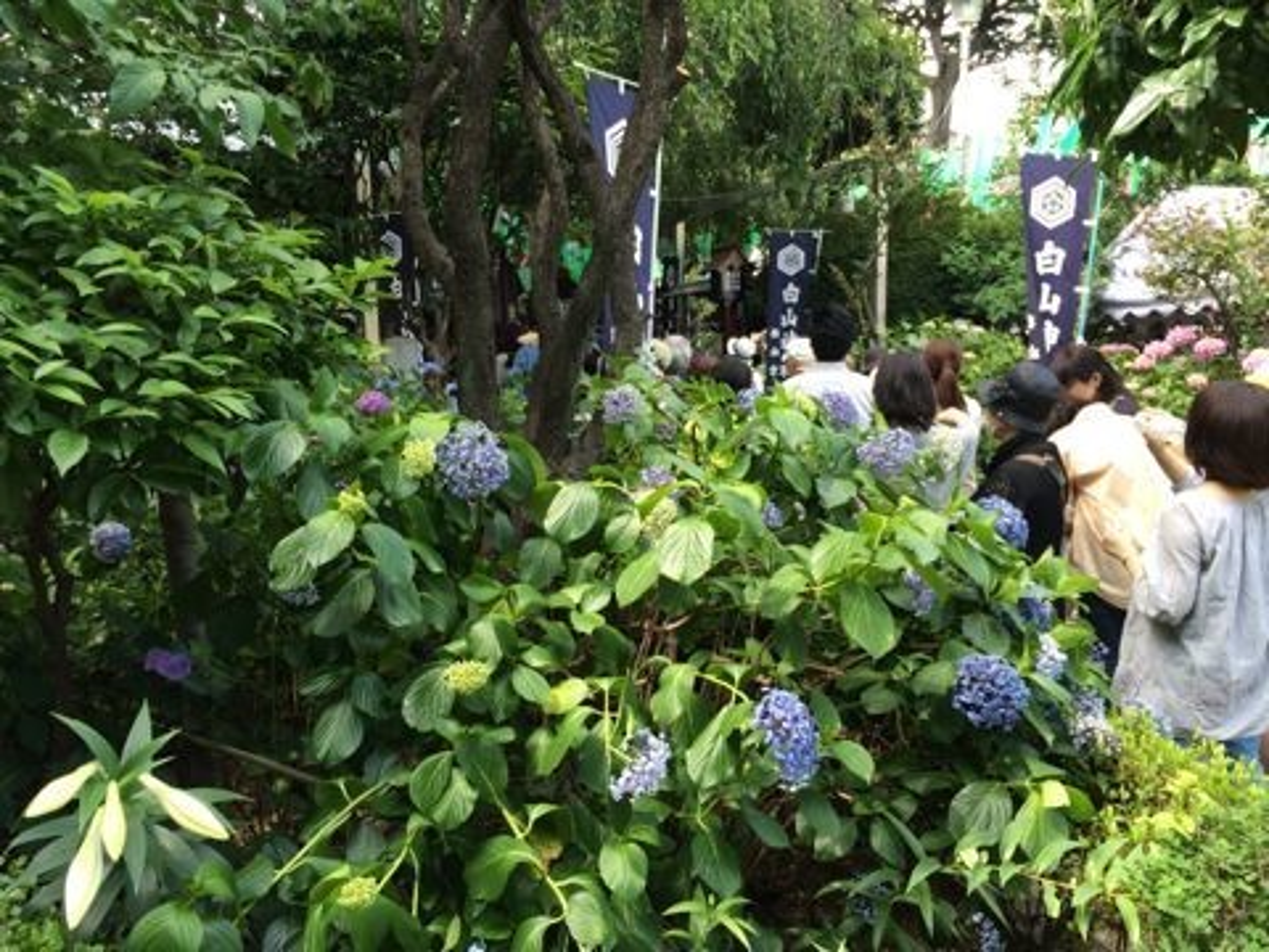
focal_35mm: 30
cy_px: 476
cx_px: 634
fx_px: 1100
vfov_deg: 46.8
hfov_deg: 60.0
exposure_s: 1/120
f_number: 2.2
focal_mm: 4.12
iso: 40
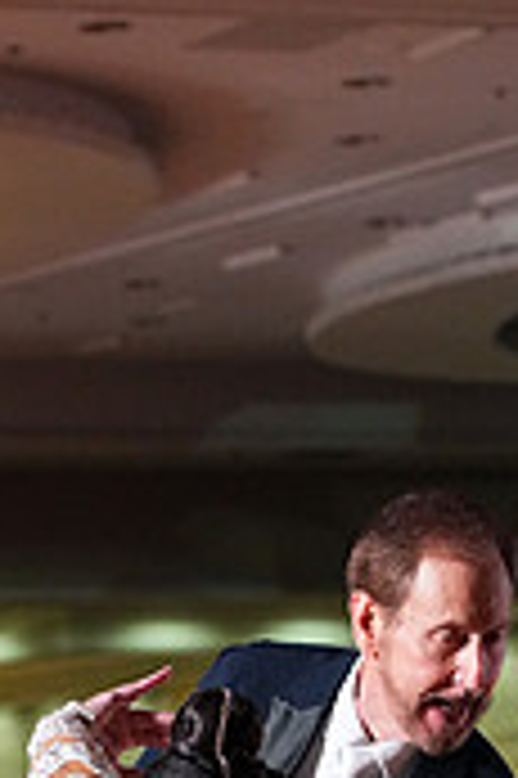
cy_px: 1259
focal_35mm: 252
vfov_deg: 8.0
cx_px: 169
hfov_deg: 5.4
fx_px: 5449
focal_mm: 75
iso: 6400
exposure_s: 1/400
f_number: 5
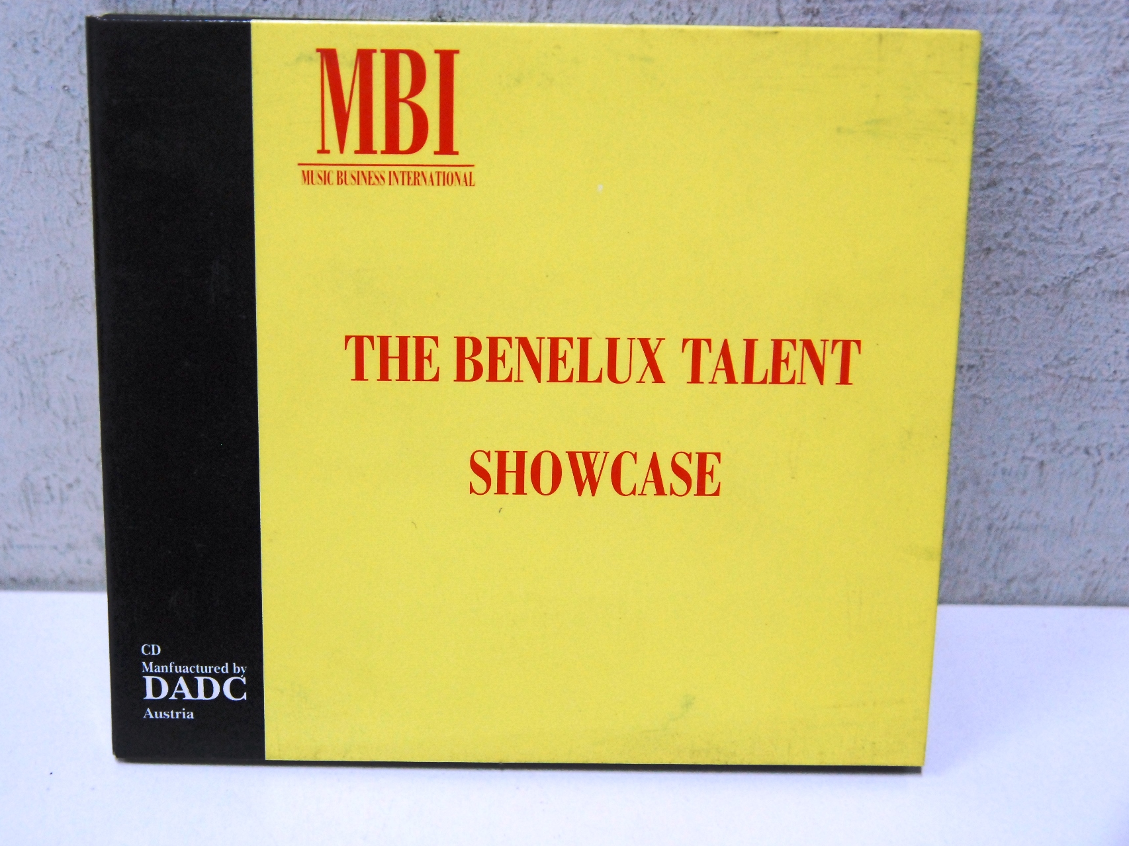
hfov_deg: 32.7
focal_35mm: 59
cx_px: 491
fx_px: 1924
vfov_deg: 24.8
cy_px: 419
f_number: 5.6
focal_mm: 36
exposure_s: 1/60
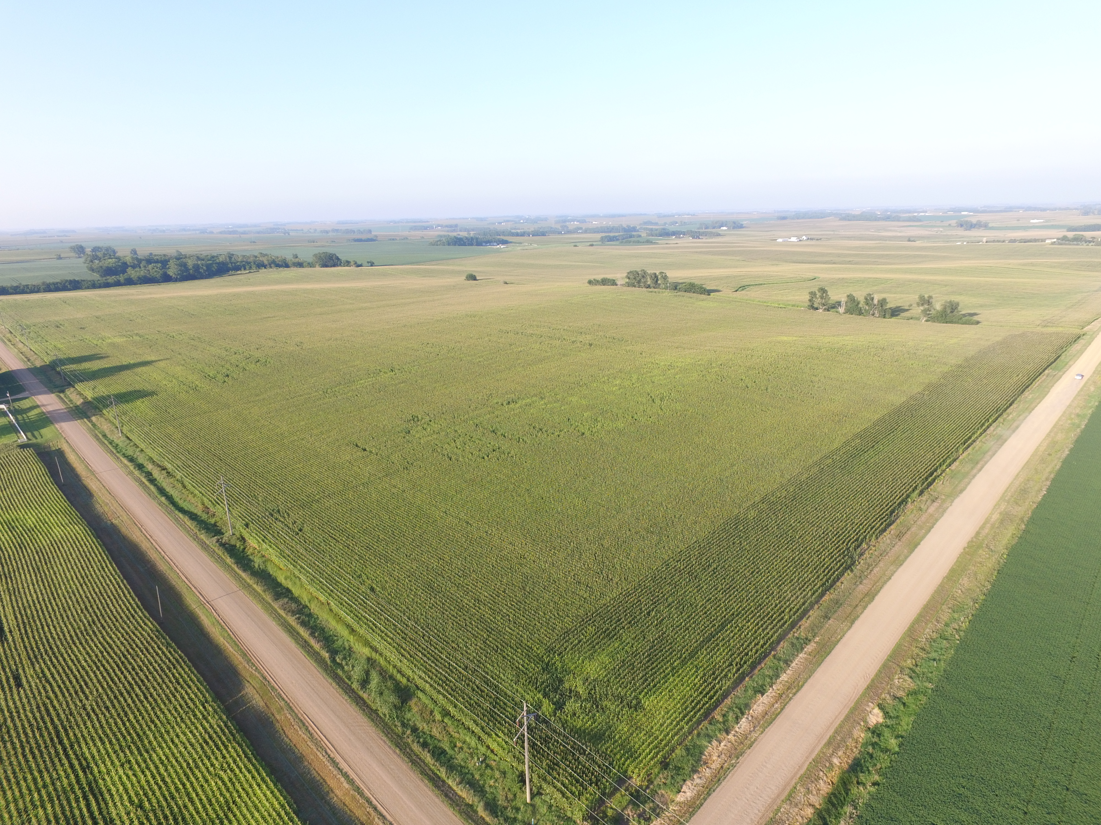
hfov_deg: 81.7
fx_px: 636
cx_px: 550
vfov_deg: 66.0
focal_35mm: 20
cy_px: 412
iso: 100
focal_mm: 3.61
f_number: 2.8
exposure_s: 1/253
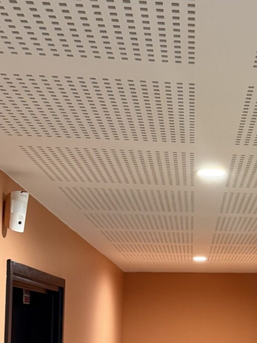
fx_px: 703
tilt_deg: +2.9
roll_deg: +0.2
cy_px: 273
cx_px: 295
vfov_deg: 26.9
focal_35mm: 71
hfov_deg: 19.7
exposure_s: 1/50
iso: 200
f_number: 1.78
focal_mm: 6.76
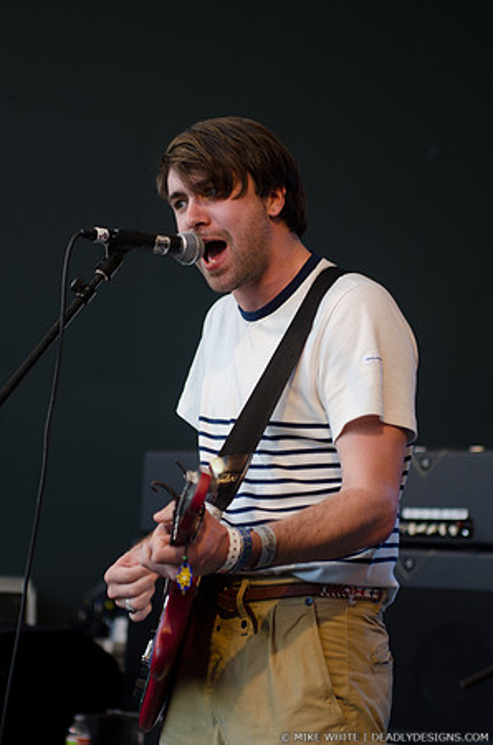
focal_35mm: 105
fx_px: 2167
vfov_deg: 19.5
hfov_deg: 13.0
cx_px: 246
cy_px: 372
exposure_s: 1/160
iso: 125
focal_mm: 70
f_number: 3.2
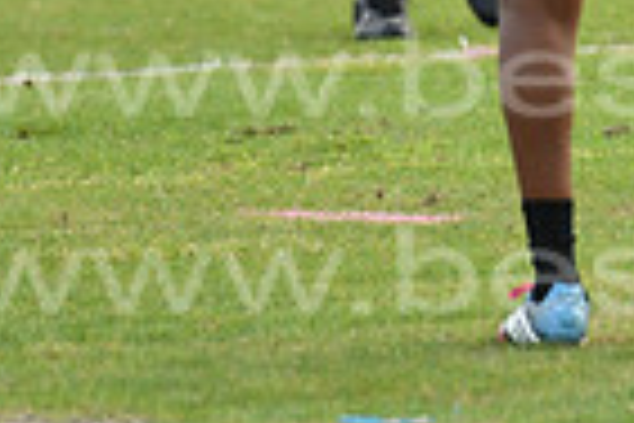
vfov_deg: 1.1
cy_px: -407
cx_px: 985
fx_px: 21801
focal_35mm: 1238
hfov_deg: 1.7
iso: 800
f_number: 3.5
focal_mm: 200
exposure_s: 1/2500
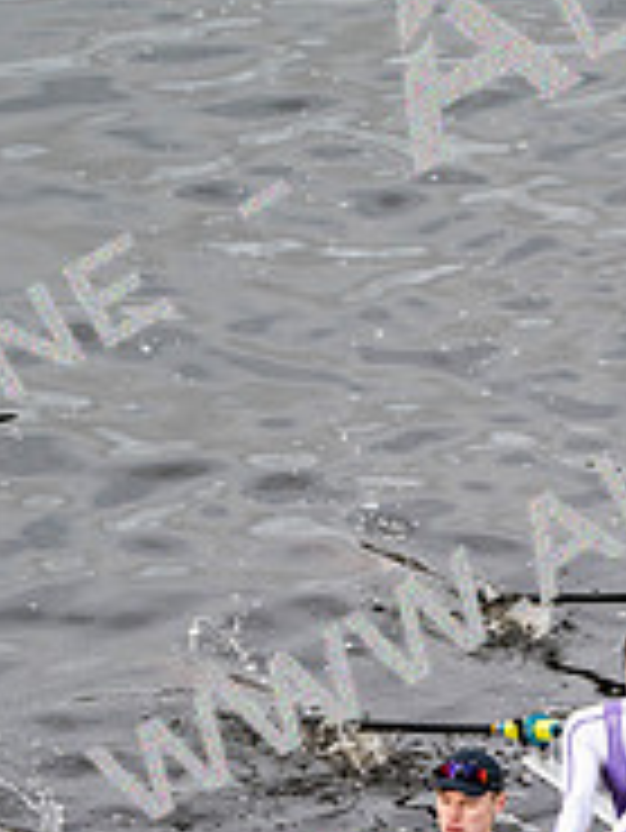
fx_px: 14523
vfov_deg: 3.3
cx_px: 644
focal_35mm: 603
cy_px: 834
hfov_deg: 2.5
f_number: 2.8
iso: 320
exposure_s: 1/2000
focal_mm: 200
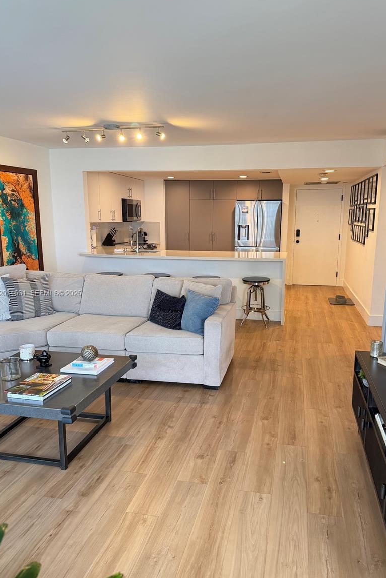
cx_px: 215
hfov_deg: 49.5
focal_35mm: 26
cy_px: 294
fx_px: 418
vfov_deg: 69.4
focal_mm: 6.76
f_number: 1.78
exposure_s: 1/120
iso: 200
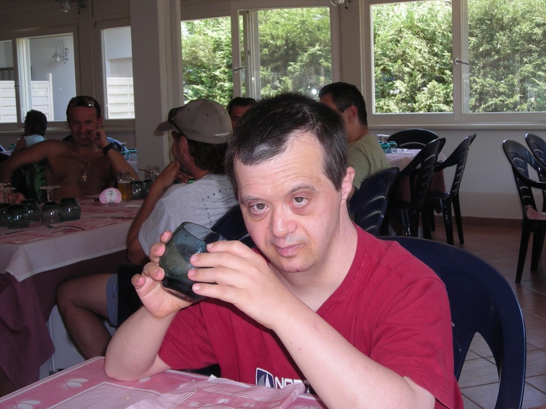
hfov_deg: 42.0
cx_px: 299
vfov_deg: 32.2
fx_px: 710
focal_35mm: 45
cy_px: 214
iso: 61
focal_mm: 6.8
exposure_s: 1/60
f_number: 3.3
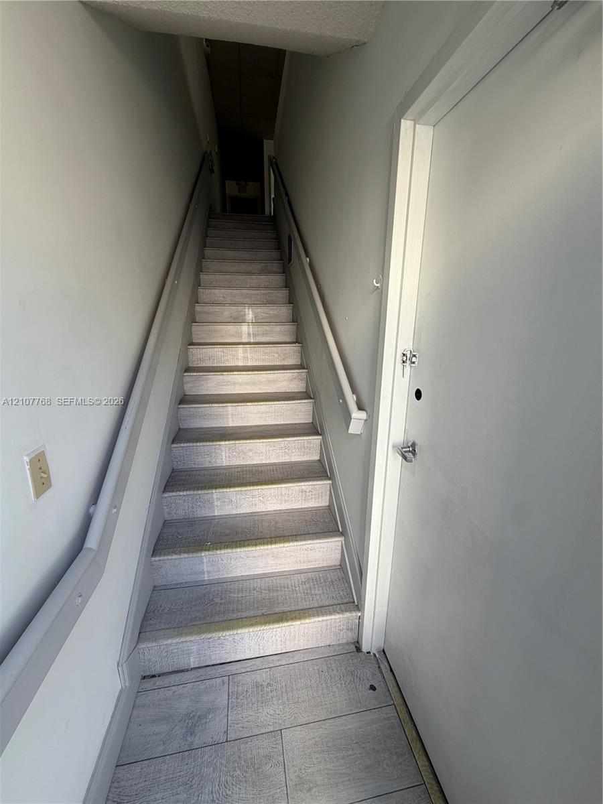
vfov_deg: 102.1
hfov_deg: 85.7
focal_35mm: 14
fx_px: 325
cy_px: 402
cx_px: 302
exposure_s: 1/121
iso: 80
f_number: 2.2
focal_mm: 2.22
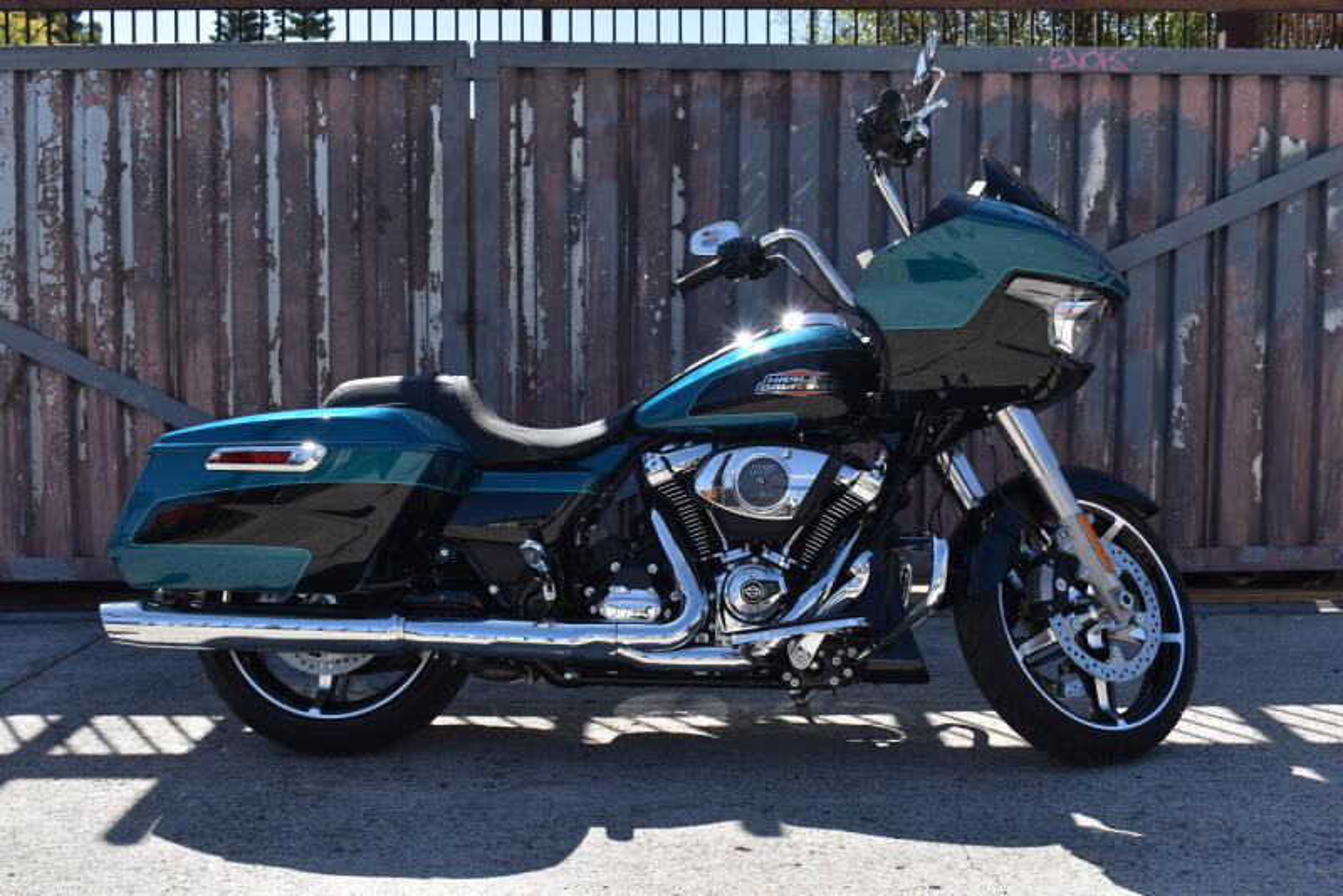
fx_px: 1567
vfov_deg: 31.9
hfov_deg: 46.4
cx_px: 672
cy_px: 448
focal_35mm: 42
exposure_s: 1/250
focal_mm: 28
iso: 100
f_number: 8
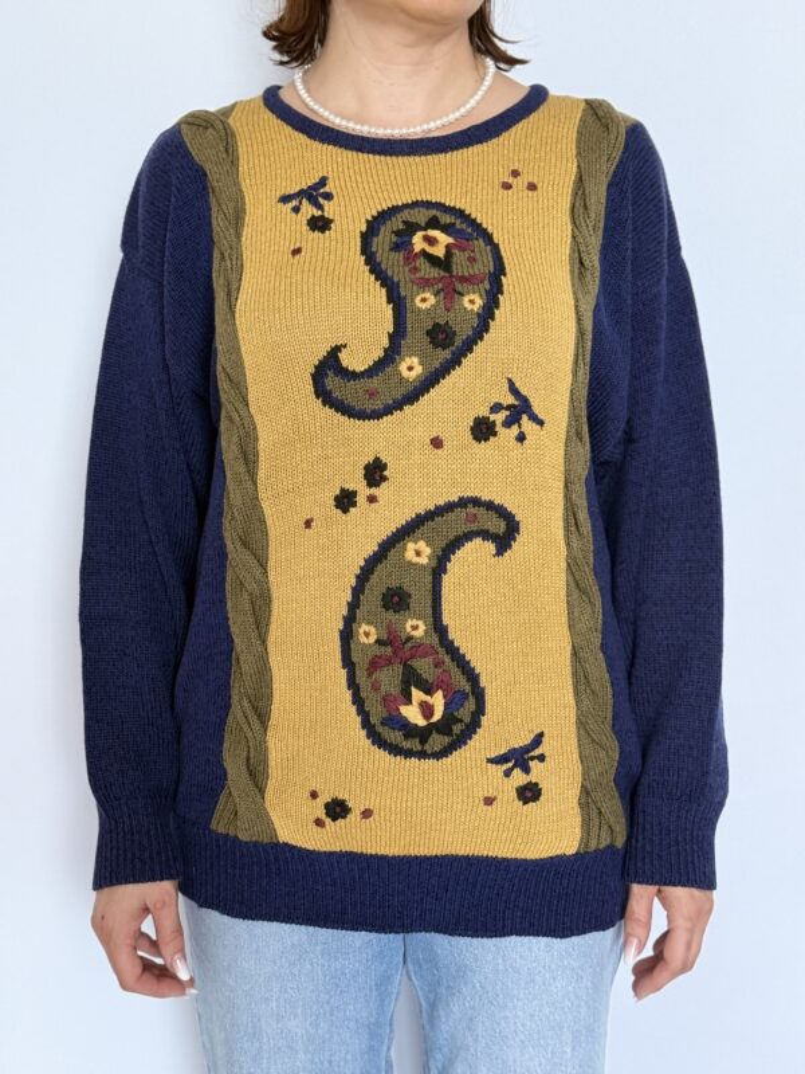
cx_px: 402
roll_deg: -0.1
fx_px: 1488
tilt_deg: -9.4
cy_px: 537
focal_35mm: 48
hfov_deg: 30.3
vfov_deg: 39.7
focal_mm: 6.76
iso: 250
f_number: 1.78
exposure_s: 1/57
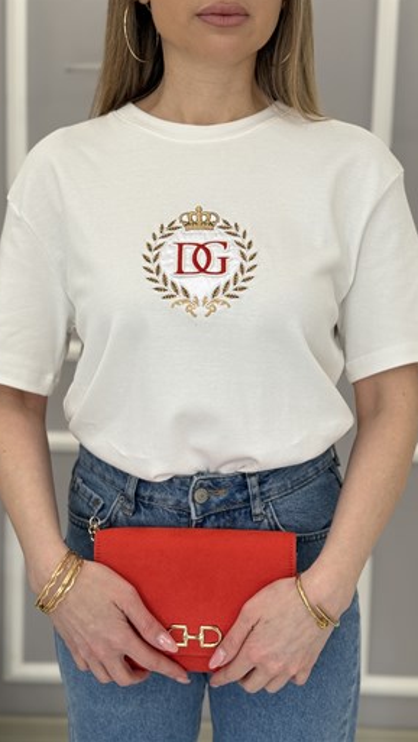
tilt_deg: -6.3
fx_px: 1043
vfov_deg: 39.2
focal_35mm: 53
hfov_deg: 22.7
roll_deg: -2.6
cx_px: 214
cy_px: 367
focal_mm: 6.76
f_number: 1.78
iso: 50
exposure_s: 1/146
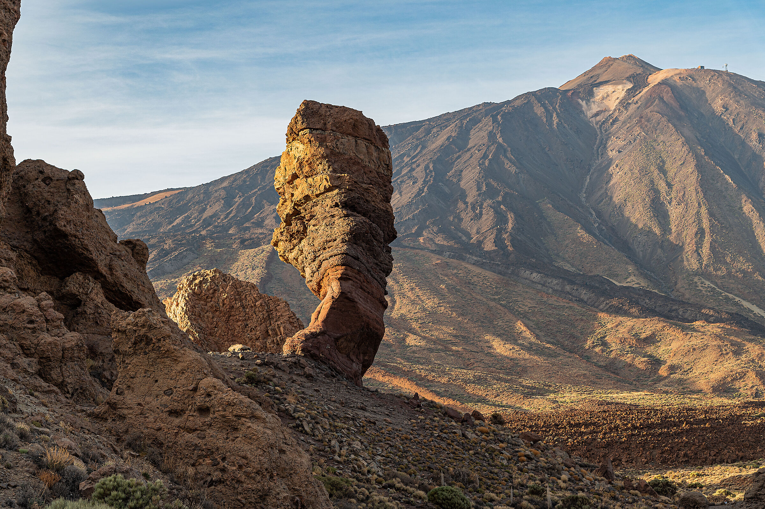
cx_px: 382
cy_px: 254
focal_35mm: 66
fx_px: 1402
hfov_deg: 30.5
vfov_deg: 20.6
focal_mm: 66
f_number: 8
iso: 100
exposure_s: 1/60
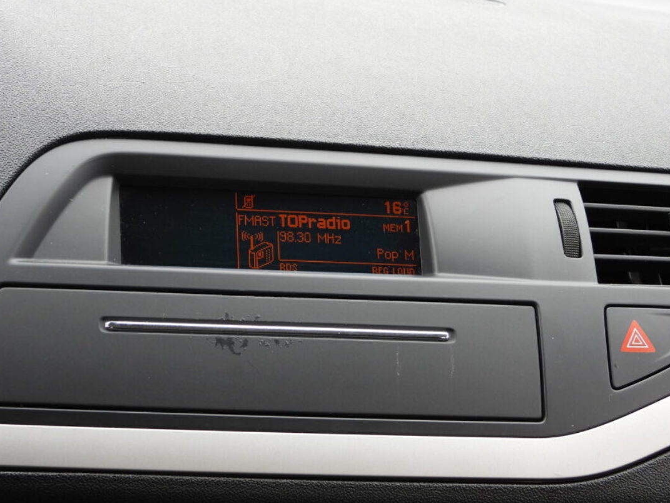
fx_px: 2187
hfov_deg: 17.4
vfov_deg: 13.1
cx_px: 258
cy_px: 313
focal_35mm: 113
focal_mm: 15.3
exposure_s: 1/100
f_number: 3.5
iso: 100
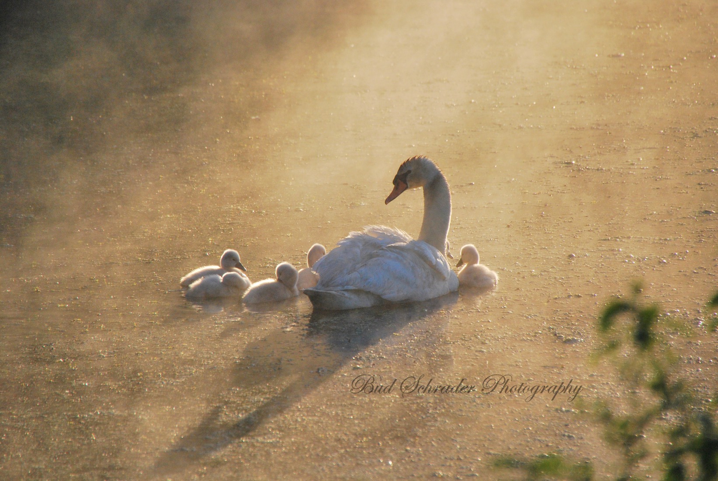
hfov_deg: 6.2
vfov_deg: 4.2
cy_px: 240
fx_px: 6590
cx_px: 359
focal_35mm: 330
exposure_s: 1/1600
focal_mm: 220
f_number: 6.3
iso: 800
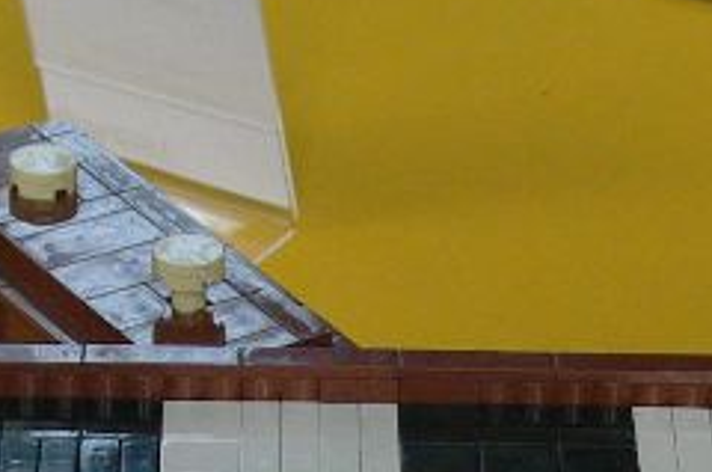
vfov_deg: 5.9
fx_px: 4461
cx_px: 641
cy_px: 962
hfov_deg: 9.1
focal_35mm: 226
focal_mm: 24
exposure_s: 1/125
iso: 800
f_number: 5.6
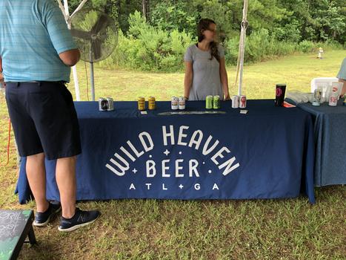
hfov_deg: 63.5
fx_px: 280
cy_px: 130
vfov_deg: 49.7
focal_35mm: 28
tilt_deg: -16.9
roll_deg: +0.4
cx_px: 173
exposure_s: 1/121
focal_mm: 4
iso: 20
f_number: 1.8
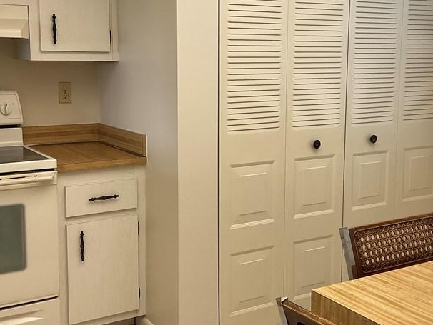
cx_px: 215
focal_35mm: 49
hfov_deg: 38.9
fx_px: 613
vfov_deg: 29.7
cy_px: 140
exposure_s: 1/120
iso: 64
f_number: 1.8
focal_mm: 3
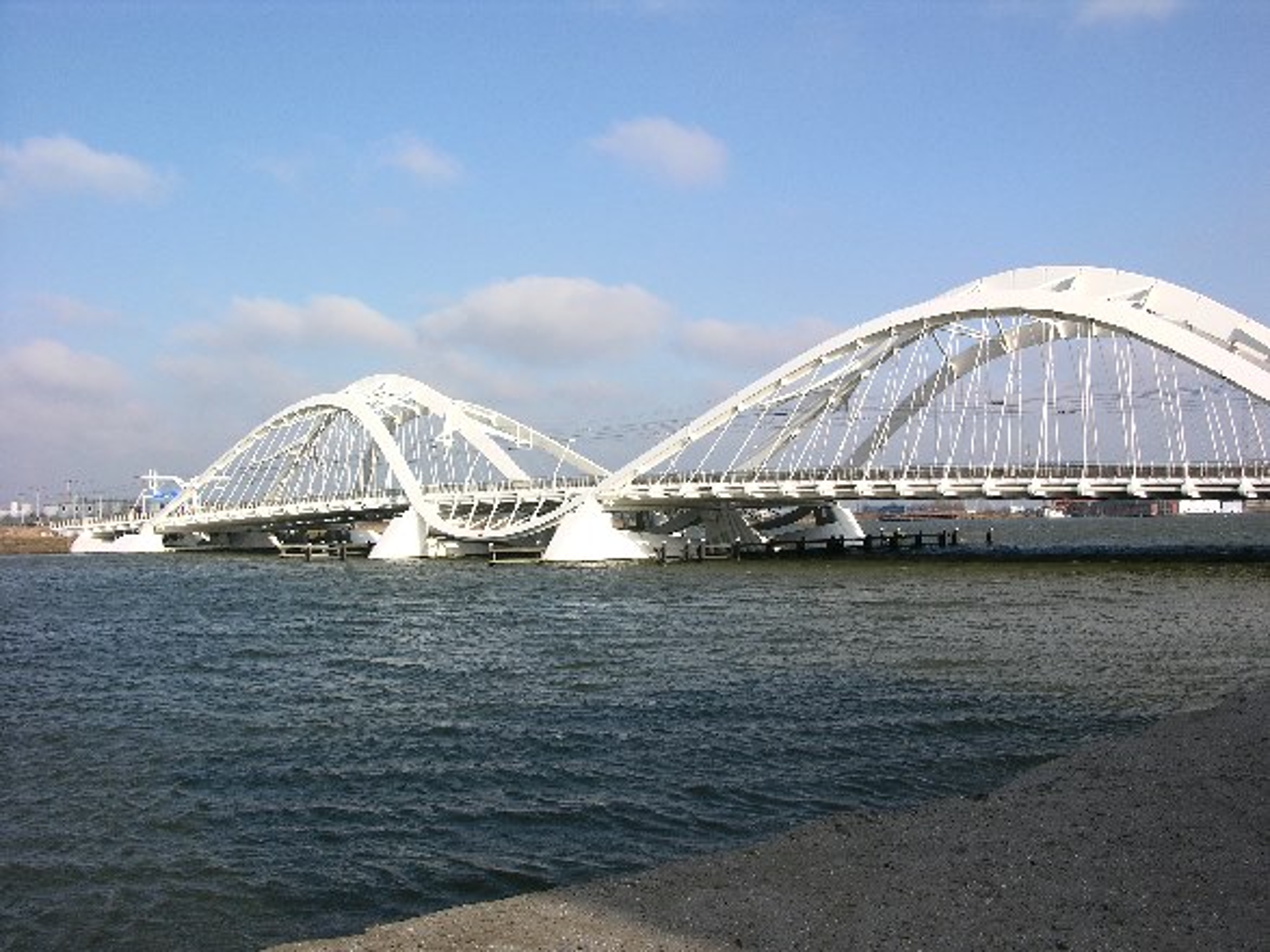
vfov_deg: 40.7
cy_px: 476
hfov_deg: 52.6
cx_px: 635
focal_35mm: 35
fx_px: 1284
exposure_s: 1/142
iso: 50
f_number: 8
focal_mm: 8.9
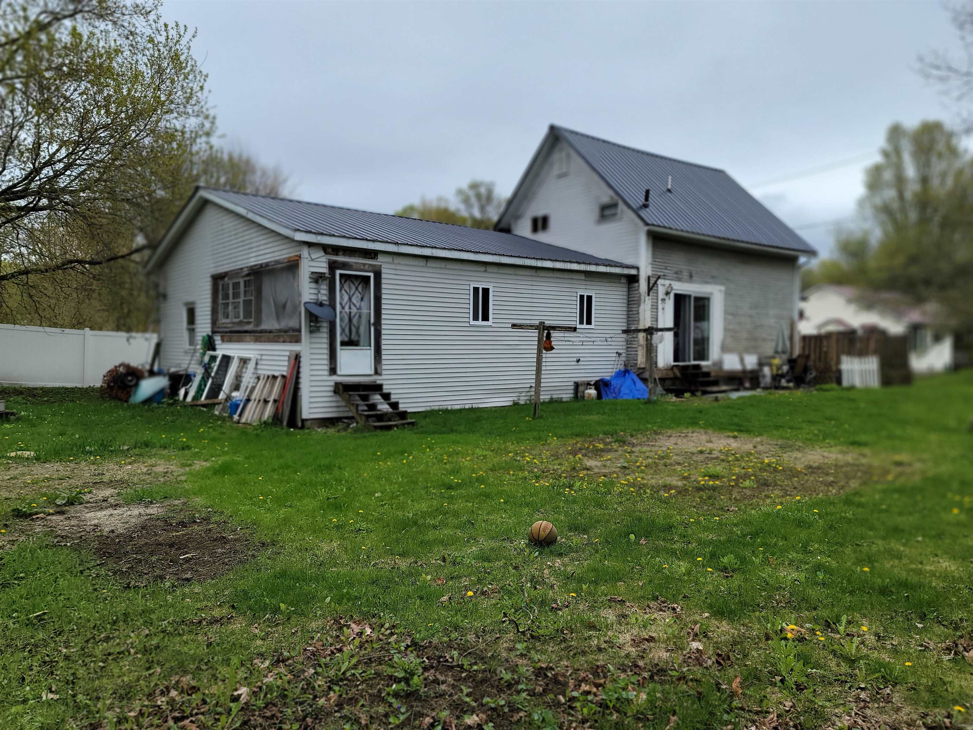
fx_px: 703
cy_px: 365
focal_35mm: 25
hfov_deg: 69.4
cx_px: 486
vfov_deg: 54.9
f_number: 1.8
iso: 20
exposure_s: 1/864
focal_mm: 7
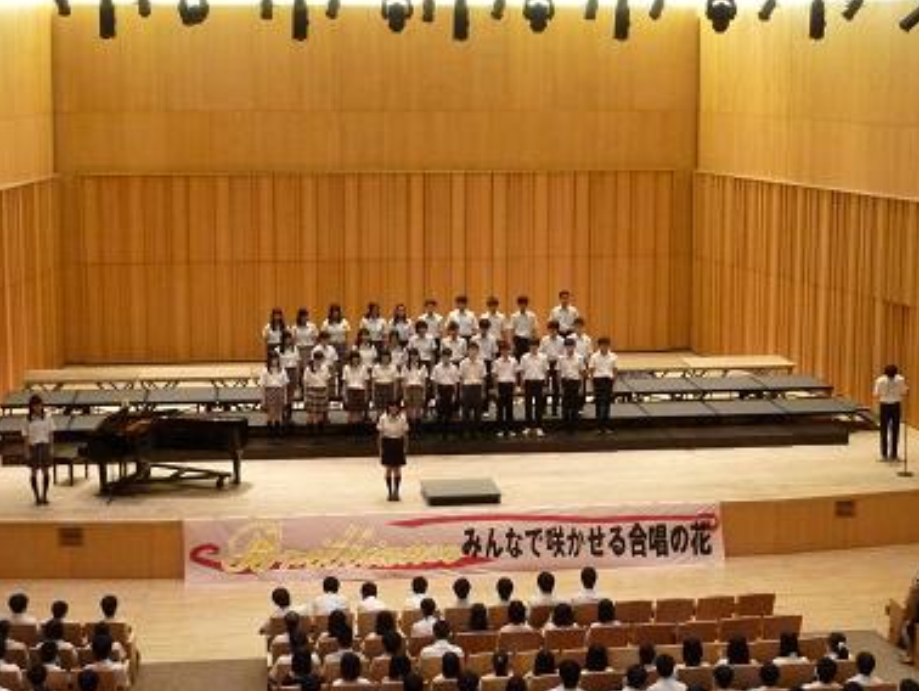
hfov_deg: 30.2
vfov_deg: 23.0
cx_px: 462
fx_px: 1700
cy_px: 346
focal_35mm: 64
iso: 800
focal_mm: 10.3
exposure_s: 1/10
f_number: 4
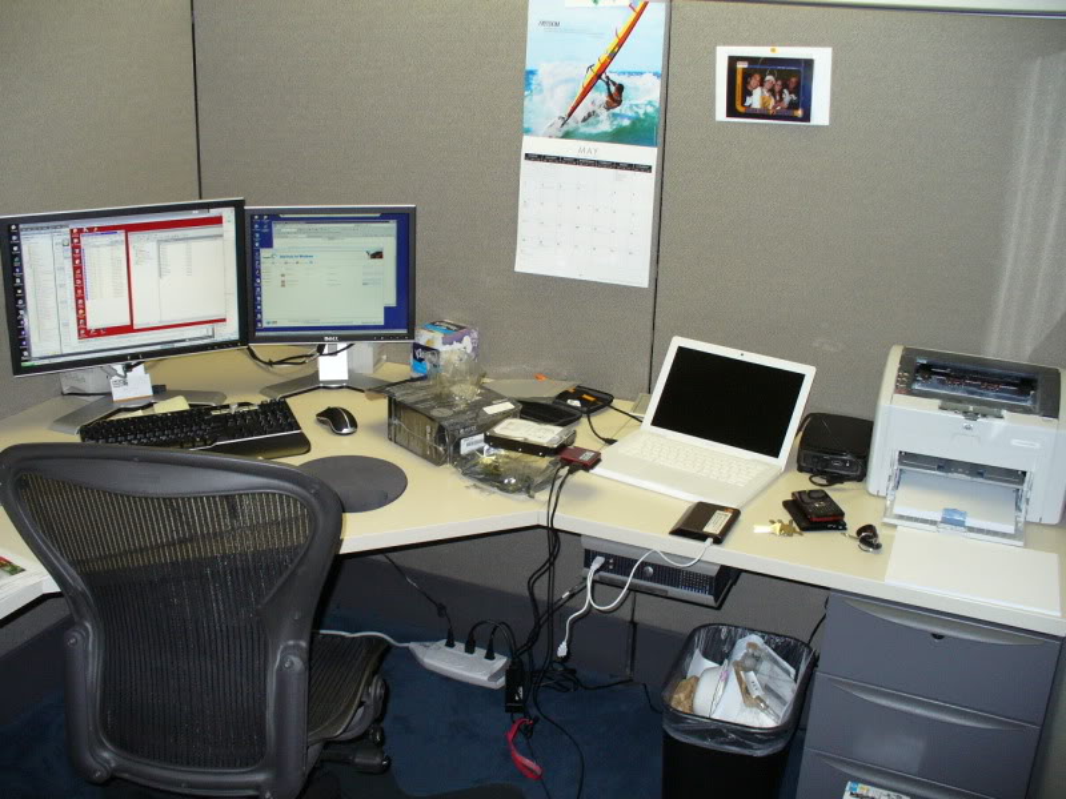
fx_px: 1139
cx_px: 533
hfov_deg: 50.1
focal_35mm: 37
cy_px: 400
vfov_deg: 38.7
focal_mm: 6.1
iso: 200
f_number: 2.8
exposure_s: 1/60
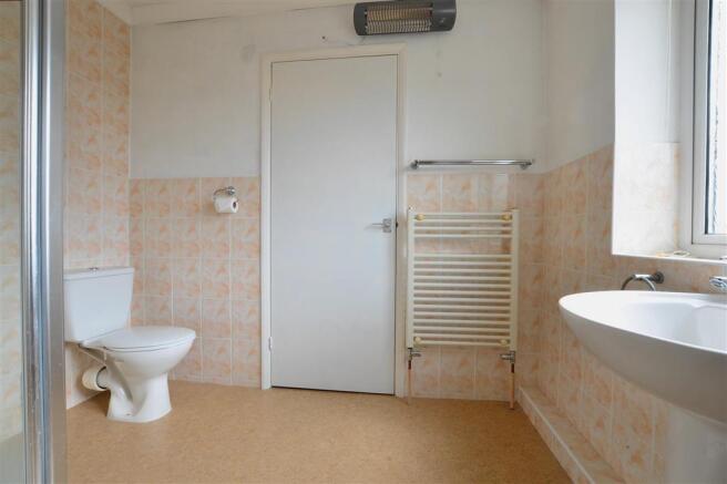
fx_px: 303
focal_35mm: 15
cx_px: 364
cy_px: 242
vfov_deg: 77.3
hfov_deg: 100.4
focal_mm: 10
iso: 400
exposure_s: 1/10
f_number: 11
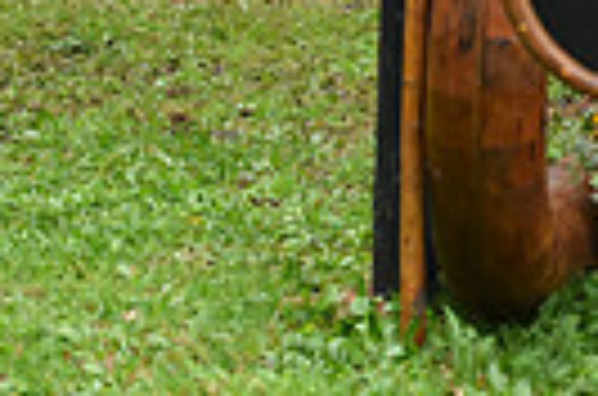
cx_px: 1254
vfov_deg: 4.4
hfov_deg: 6.5
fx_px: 5071
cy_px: -342
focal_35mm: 306
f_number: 3.5
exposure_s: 1/1250
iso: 1600
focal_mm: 70
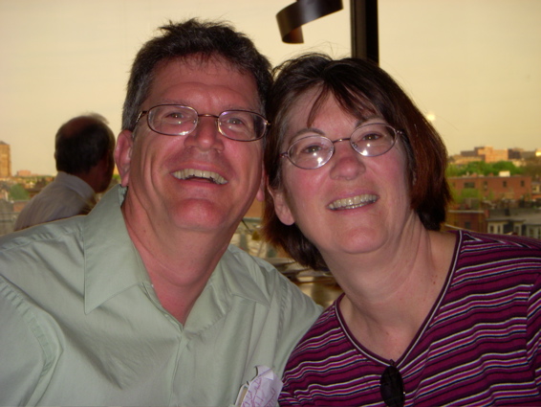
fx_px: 1032
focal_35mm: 66
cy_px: 204
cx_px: 270
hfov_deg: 29.4
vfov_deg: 22.3
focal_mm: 11
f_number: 3.7
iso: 100
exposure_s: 1/50
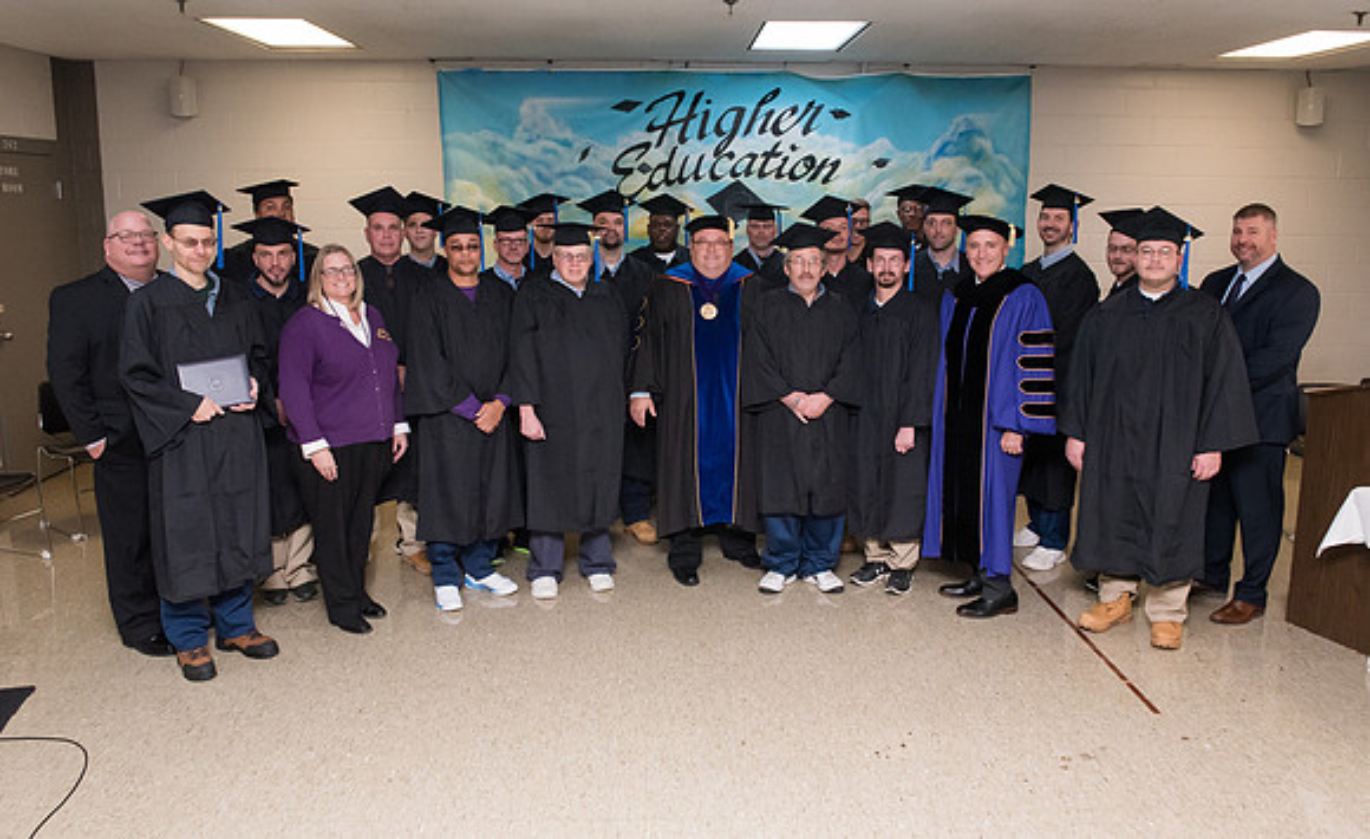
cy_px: 401
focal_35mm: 30
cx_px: 700
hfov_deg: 63.6
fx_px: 1104
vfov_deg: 41.6
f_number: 8
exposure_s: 1/200
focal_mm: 27
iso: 4000
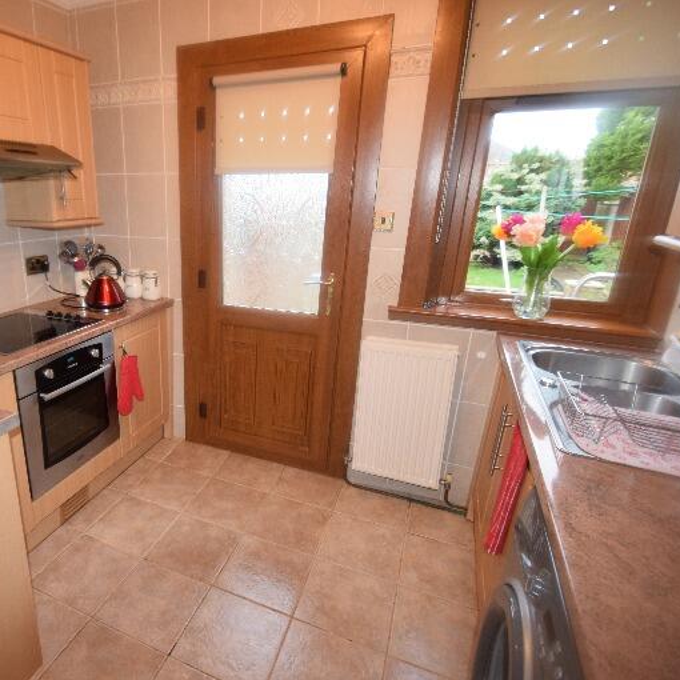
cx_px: 203
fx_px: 444
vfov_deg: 74.8
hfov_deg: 71.6
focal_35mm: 20
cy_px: 355
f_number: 4
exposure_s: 1/60
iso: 800
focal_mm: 10
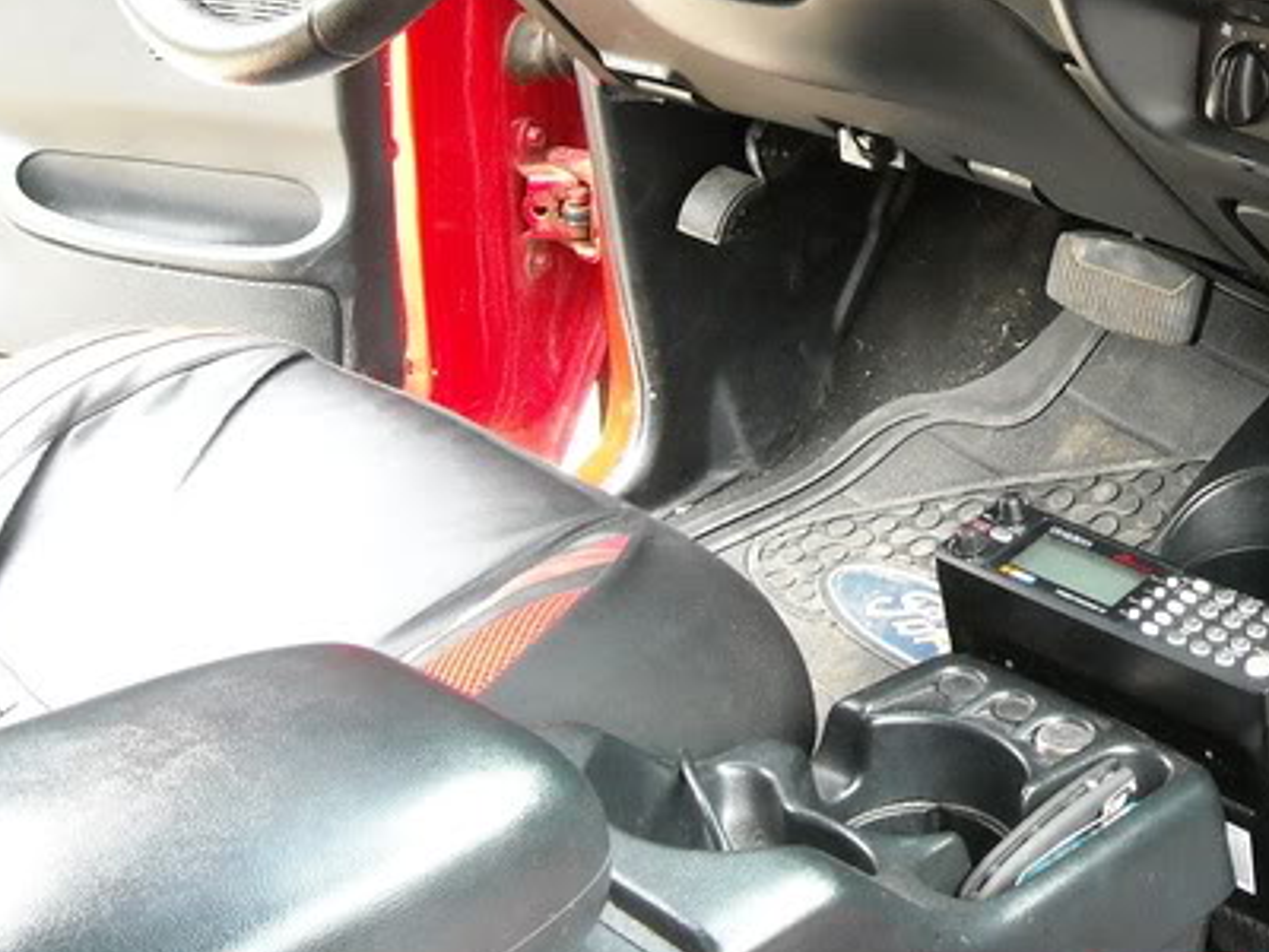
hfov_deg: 27.2
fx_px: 2566
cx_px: 1034
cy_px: 149
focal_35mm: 70
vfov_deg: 20.7
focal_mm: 5.7
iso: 366
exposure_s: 1/60
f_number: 2.8
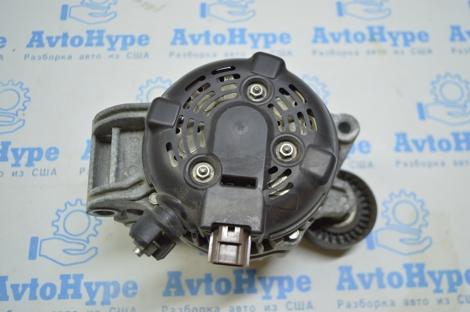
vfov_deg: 39.9
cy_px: 156
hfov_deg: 57.3
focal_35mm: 33
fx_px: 430
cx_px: 235
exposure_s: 1/60
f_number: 3.8
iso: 400
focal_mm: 22
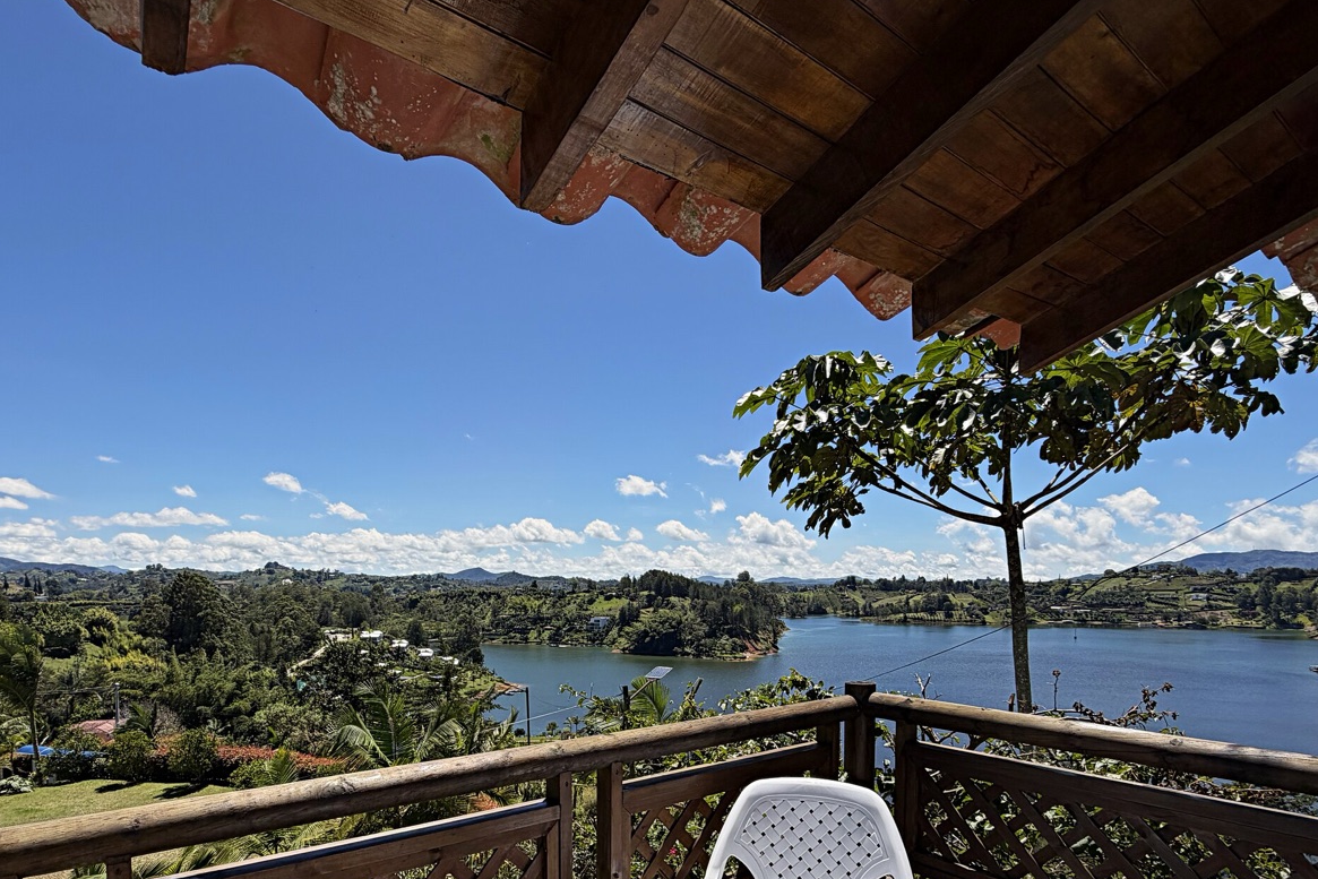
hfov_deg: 83.9
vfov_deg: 60.0
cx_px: 634
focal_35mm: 20
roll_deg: +0.5
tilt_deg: -2.1
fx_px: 732
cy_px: 609
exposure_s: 1/1189
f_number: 2.2
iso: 20
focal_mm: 2.22
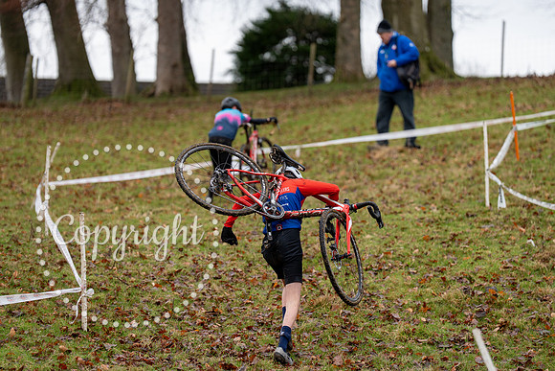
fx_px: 2637
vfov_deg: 8.0
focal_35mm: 171
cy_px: 186
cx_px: 278
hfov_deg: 12.0
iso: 640
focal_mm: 171
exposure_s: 1/1000
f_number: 3.2
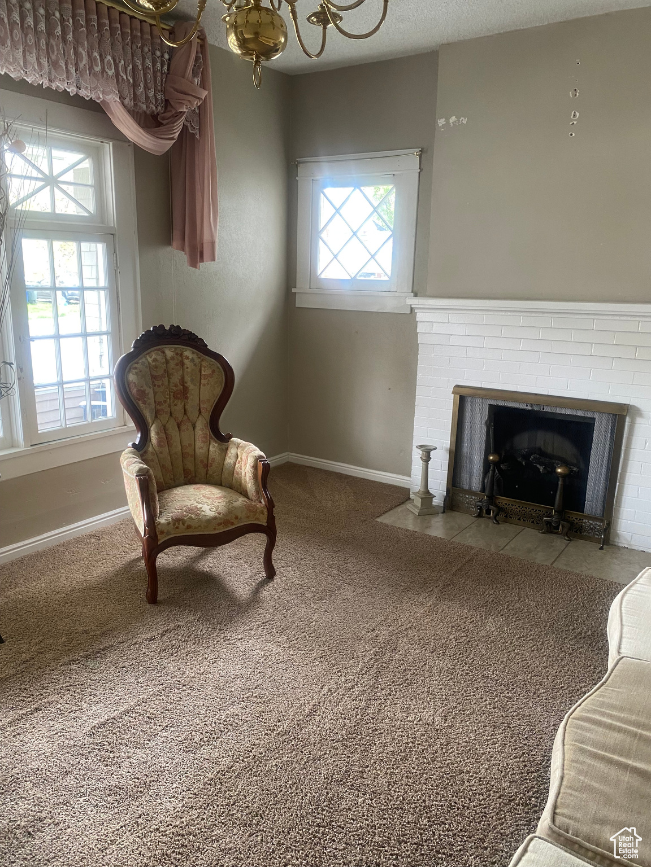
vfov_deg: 67.3
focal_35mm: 26
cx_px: 326
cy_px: 434
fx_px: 652
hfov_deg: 53.1
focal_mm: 4.25
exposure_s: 1/70
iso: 125
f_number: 1.8
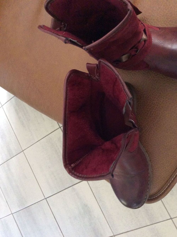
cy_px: 118
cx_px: 88
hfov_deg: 44.1
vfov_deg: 56.9
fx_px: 219
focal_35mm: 32
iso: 250
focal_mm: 3.3
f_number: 2.4
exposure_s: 1/25
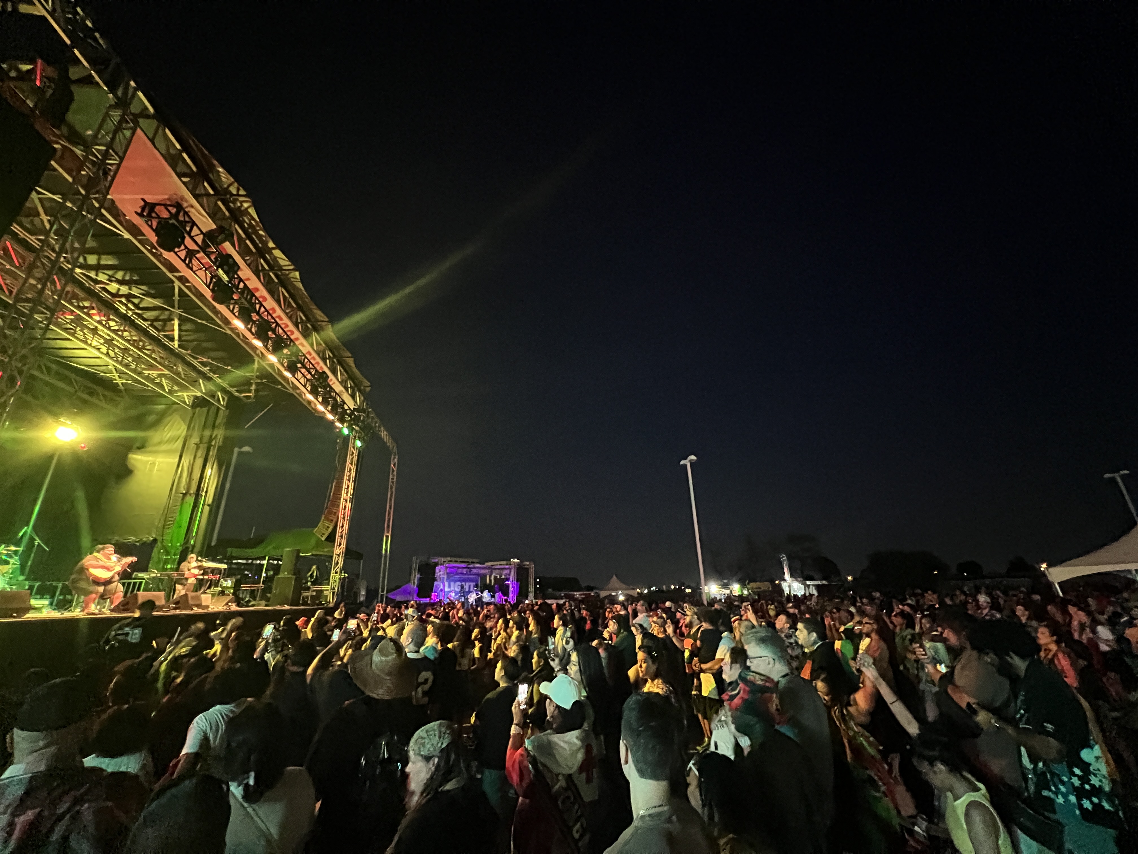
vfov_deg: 89.9
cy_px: 427
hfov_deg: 106.2
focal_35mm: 13
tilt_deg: +20.3
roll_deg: +1.8
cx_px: 569
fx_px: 427
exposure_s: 1/22
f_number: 1.8
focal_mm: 1.57
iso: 2000
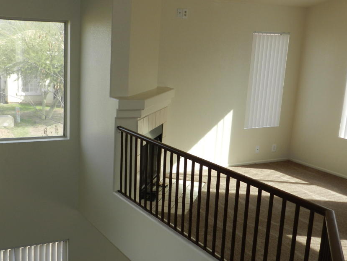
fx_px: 471
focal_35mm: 47
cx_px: 140
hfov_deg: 40.3
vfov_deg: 30.8
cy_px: 158
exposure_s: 1/200
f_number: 4
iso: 160
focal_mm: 6.7
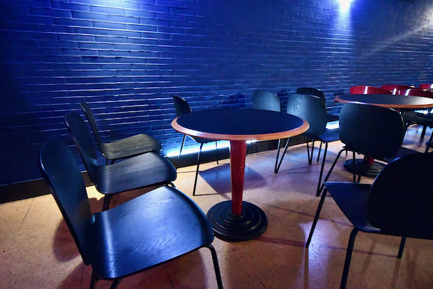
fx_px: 229
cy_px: 144
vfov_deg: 64.6
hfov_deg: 86.9
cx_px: 216
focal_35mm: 19
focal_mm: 13
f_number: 4.5
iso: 12800
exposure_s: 1/40
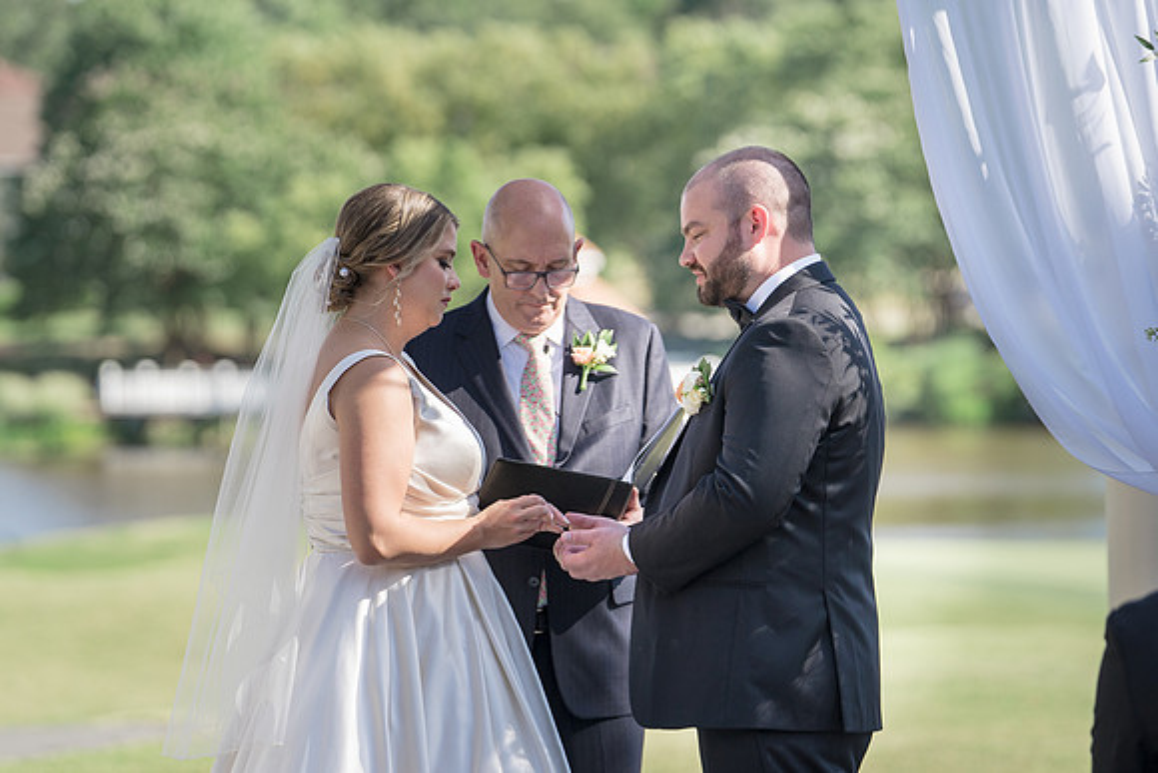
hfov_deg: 9.7
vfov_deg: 6.5
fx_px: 6824
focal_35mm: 212
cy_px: 355
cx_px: 539
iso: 100
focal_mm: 184
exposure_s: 1/640
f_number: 4
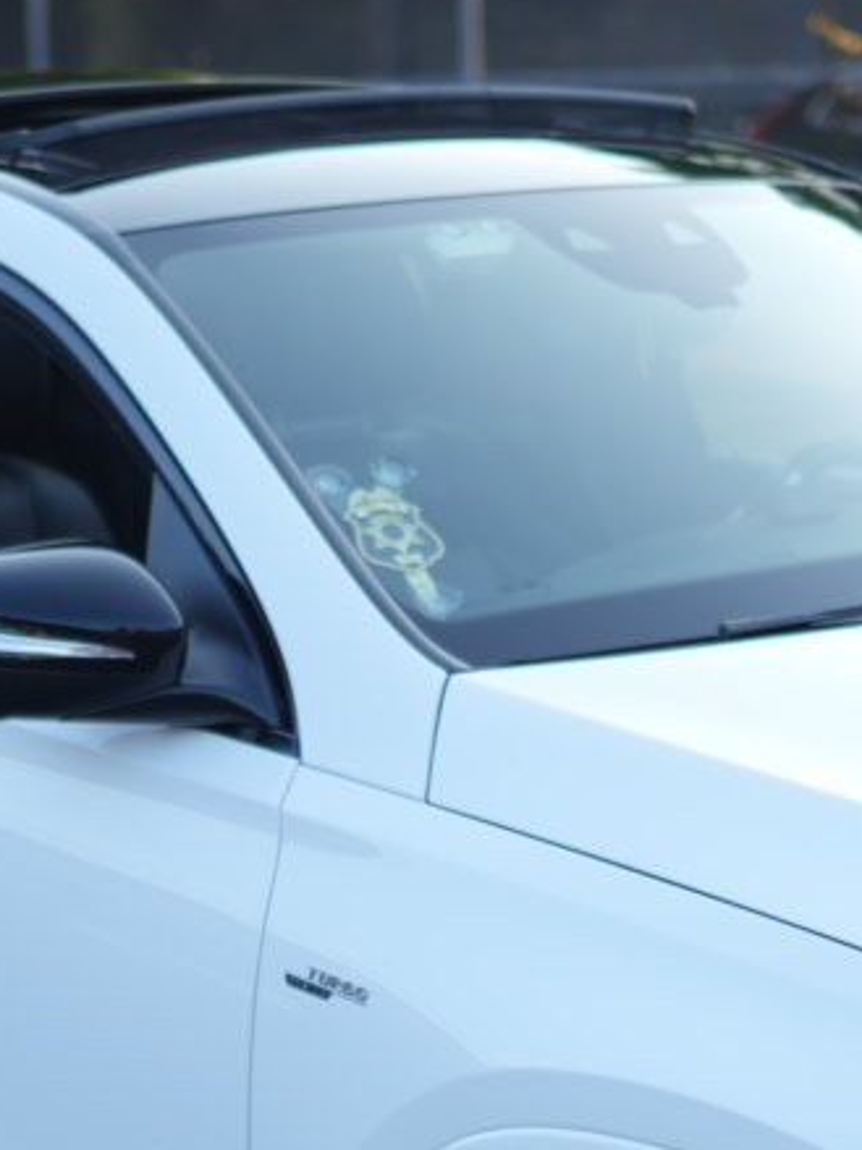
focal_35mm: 124
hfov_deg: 11.9
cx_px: 424
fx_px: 4119
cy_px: 914
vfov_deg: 15.8
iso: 100
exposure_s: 1/1000
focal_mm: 35
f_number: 1.4
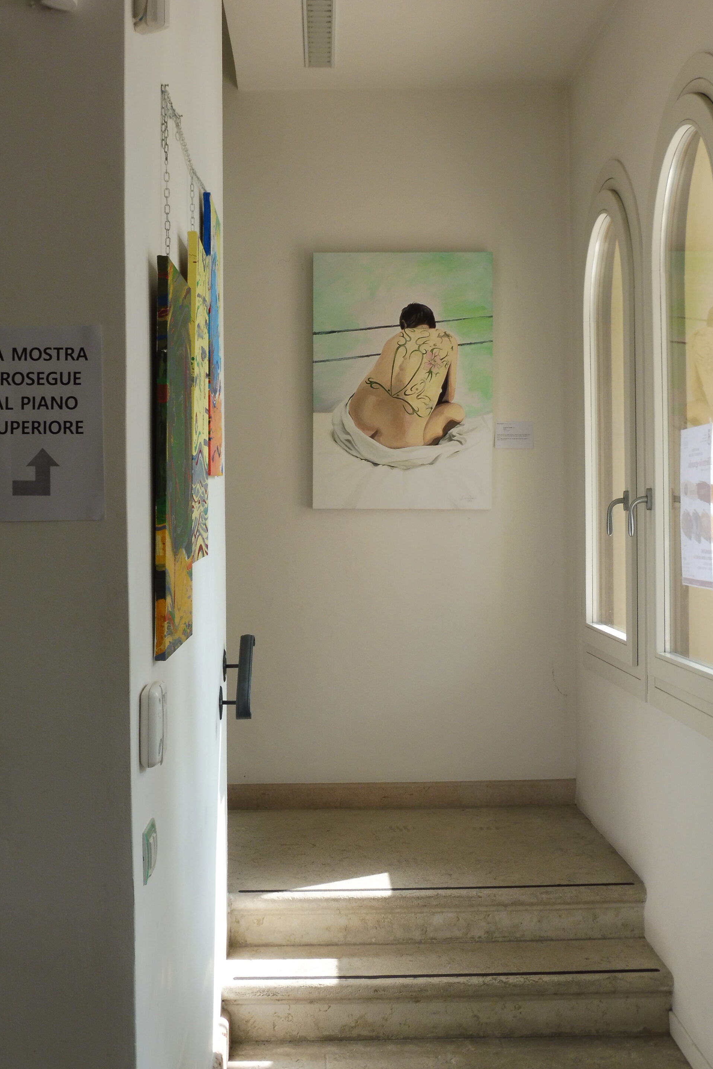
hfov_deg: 29.2
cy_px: 536
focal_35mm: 46
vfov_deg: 42.7
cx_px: 331
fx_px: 1366
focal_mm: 7.9
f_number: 4.5
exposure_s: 1/125
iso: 100
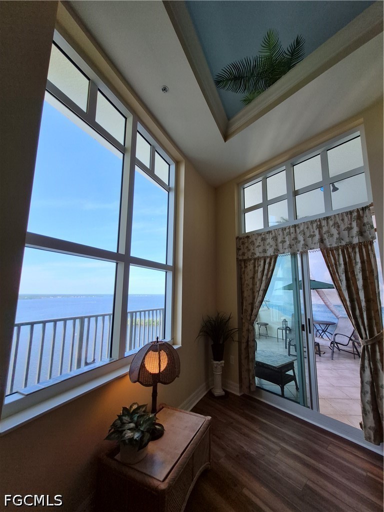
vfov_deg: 106.2
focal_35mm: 13
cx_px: 192
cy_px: 256
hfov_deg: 89.9
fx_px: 192
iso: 40
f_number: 2.2
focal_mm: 1.74
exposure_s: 1/452
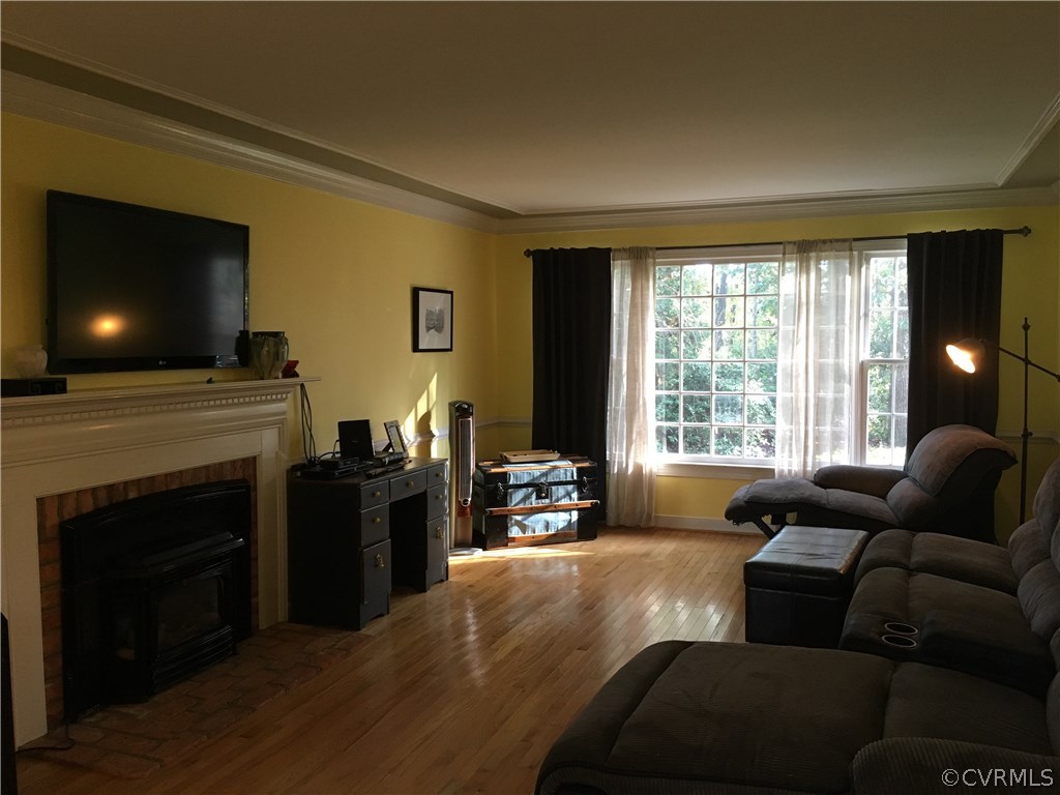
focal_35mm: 29
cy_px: 398
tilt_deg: -3.1
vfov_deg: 48.2
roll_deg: +0.1
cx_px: 530
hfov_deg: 61.7
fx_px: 888
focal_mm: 4.15
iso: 125
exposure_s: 1/30
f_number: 2.2
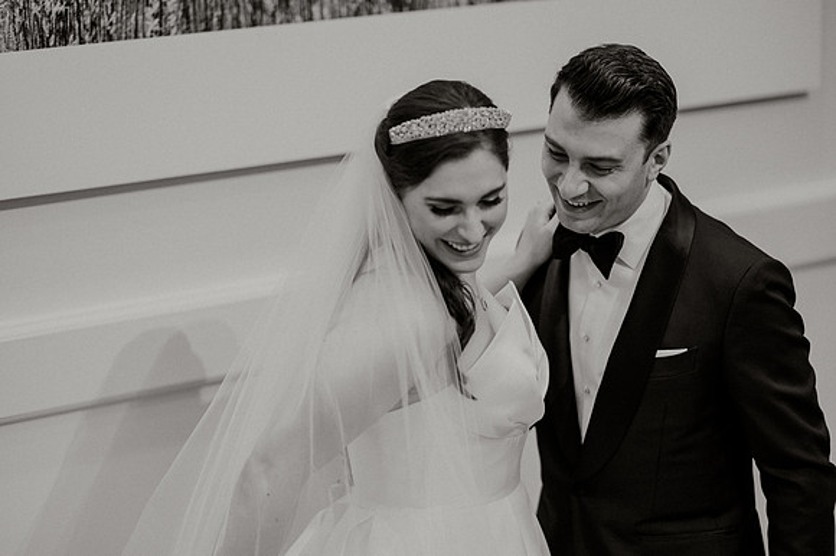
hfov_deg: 19.5
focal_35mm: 105
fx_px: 2437
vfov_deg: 13.0
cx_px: 418
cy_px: 278
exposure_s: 1/640
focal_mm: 105
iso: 800
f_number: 1.8
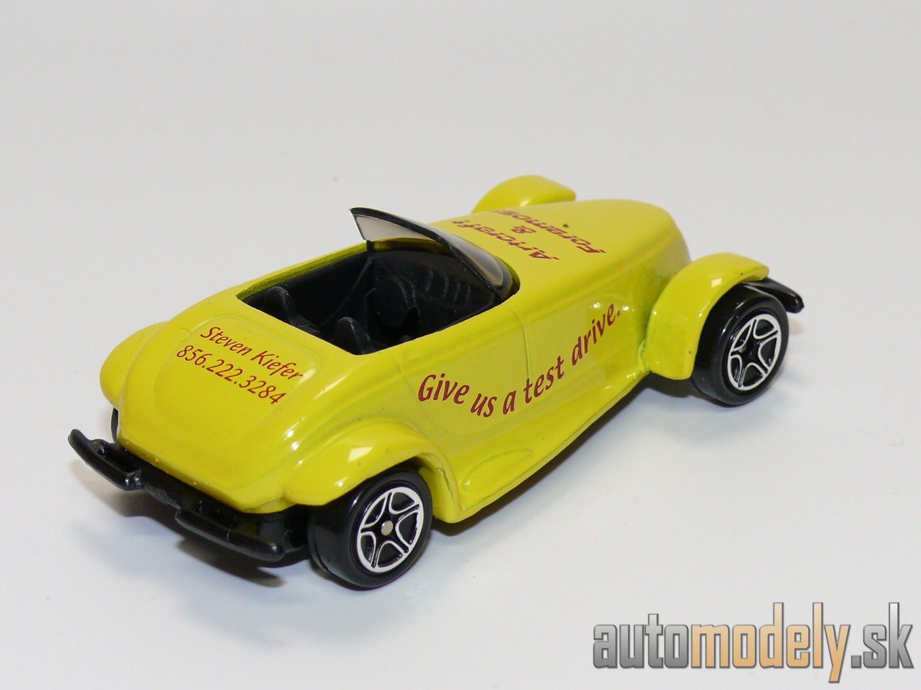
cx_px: 460
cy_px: 345
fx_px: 2740
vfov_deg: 14.4
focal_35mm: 103
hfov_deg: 19.1
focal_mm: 13.6
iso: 100
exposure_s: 1/30
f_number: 4
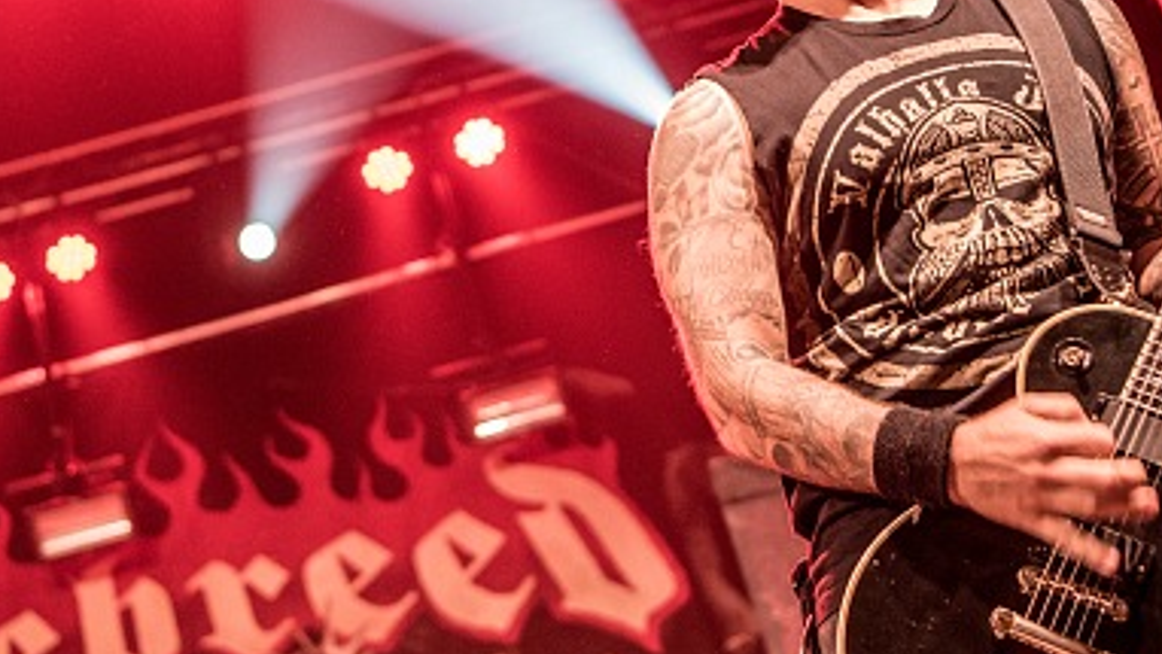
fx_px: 2434
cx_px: 593
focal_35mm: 79
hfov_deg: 26.8
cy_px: 245
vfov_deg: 15.3
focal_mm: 40
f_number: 2.8
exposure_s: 1/100
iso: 2000
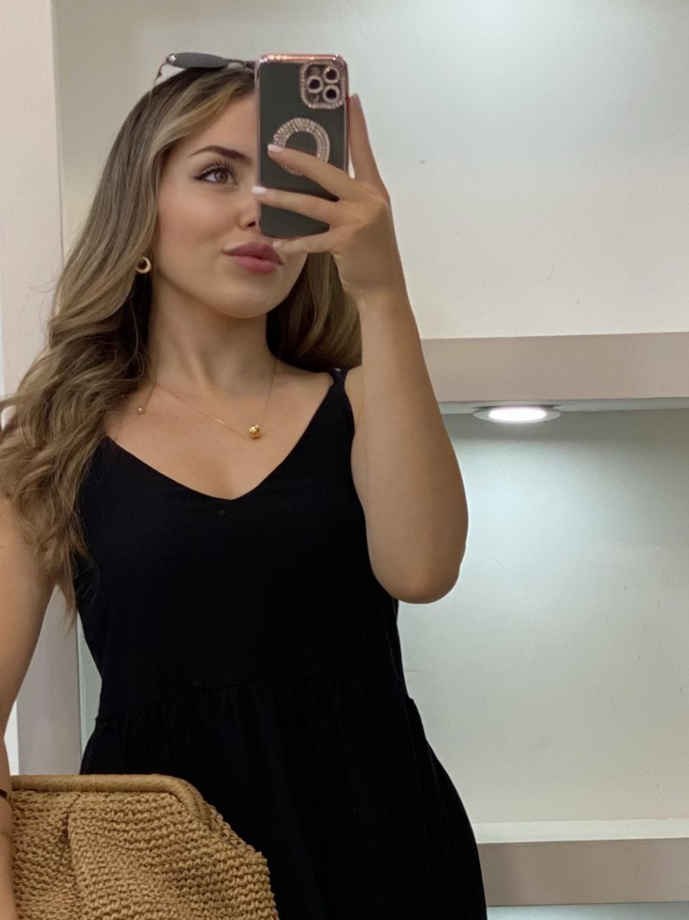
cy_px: 1077
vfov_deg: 14.7
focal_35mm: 130
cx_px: 239
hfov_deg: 11.4
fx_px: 3451
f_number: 2
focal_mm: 6
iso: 100
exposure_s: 1/100
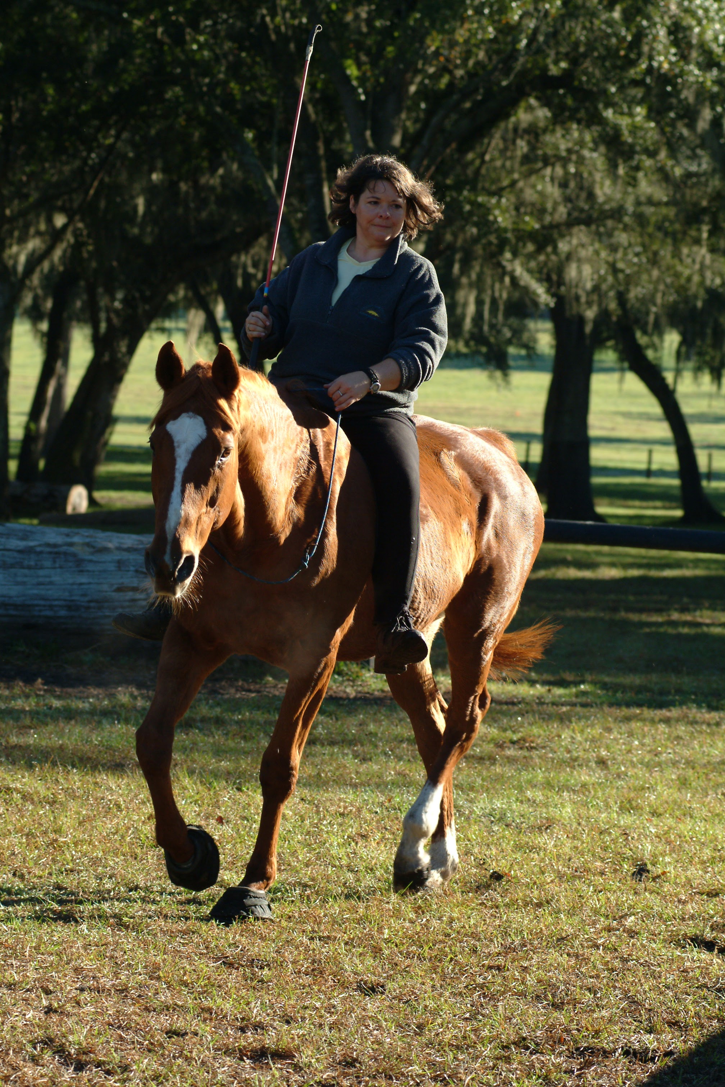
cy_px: 544
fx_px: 4531
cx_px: 362
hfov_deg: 9.1
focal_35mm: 150
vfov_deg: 13.7
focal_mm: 100
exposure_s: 1/500
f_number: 5.6
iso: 400
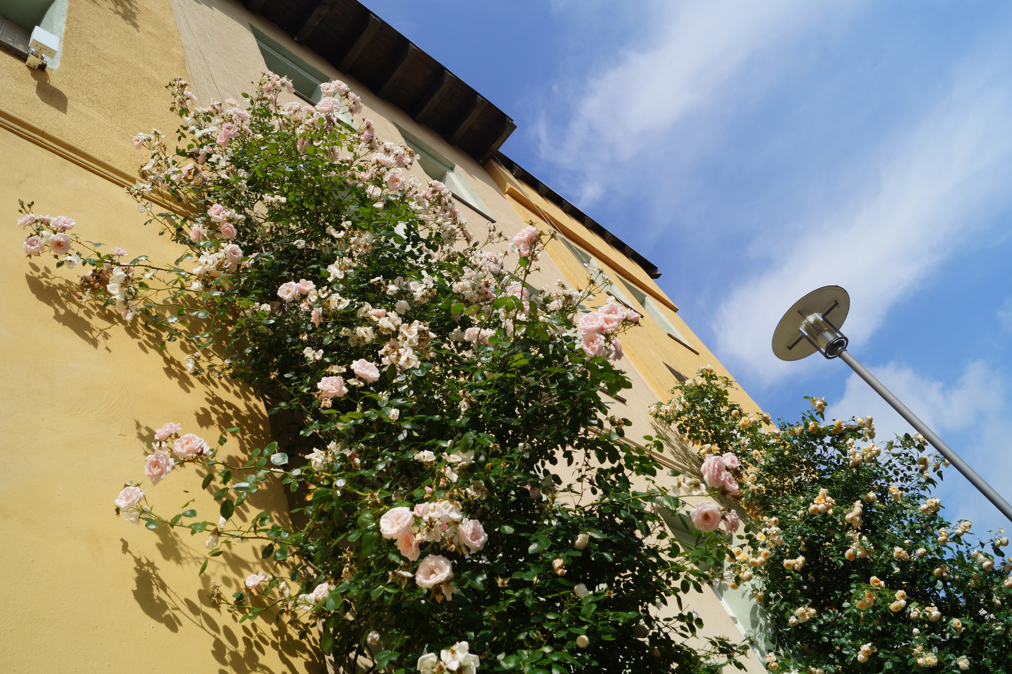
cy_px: 337
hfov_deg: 67.4
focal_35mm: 27
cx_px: 506
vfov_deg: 47.9
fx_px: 759
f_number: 10
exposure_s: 1/200
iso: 100
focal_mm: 18
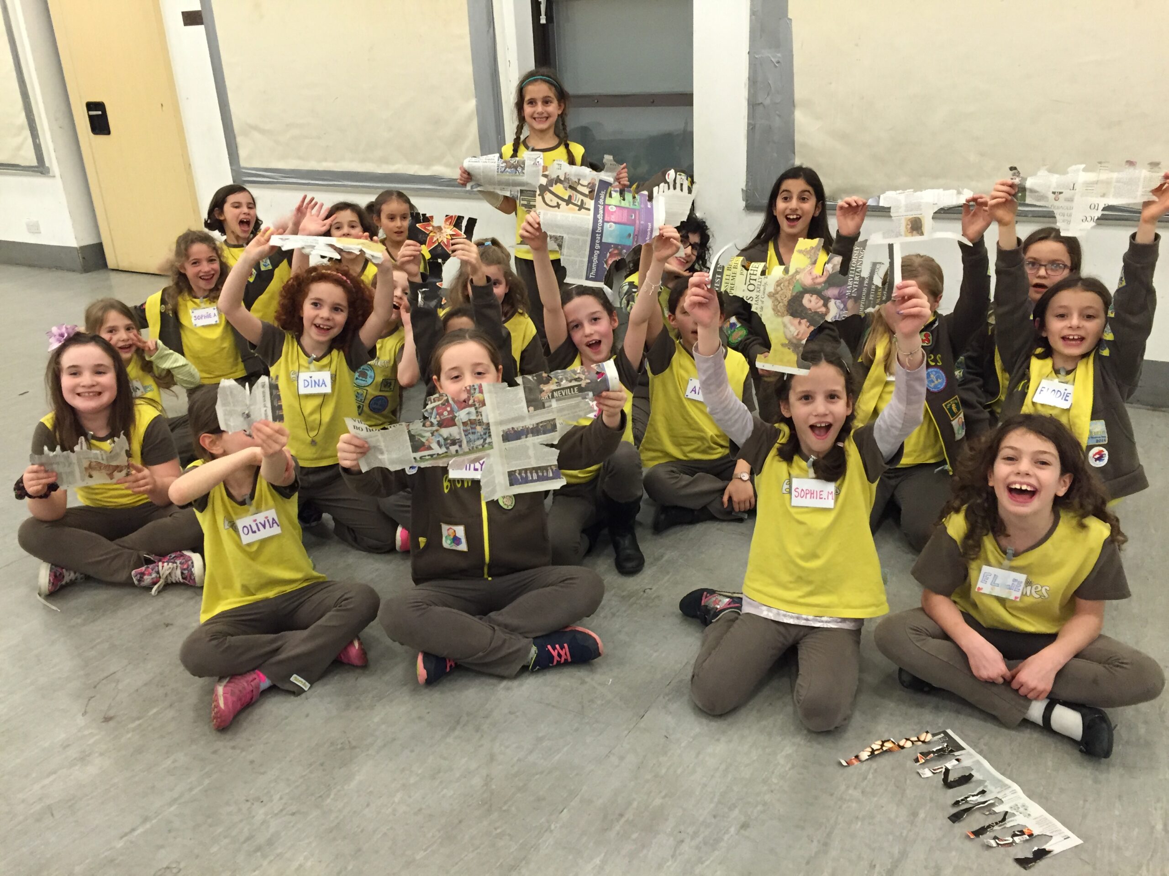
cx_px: 584
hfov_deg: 61.7
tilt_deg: -21.7
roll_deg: +1.0
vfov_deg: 48.2
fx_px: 979
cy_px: 438
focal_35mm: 29
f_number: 2.2
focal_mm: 4.15
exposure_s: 1/33
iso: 200
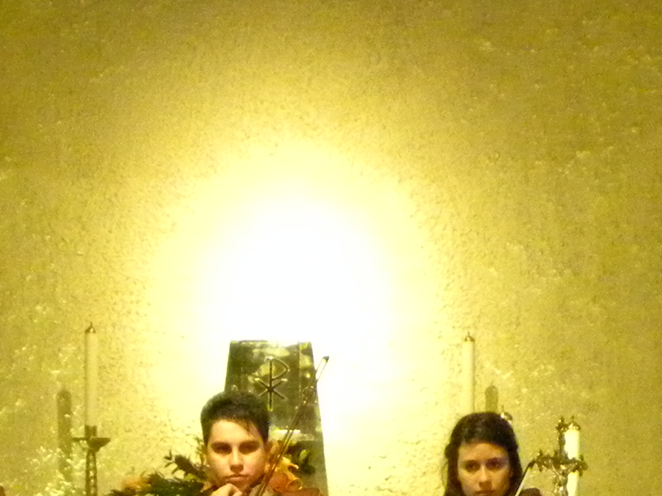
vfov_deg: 8.0
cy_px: 811
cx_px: 389
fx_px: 3443
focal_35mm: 180
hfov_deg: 11.0
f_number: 3.2
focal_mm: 8.2
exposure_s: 1/28.3
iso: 800
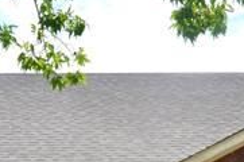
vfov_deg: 11.4
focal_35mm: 119
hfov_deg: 17.2
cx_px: 85
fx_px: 805
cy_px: 148
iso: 100
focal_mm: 14
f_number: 8
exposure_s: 1/250
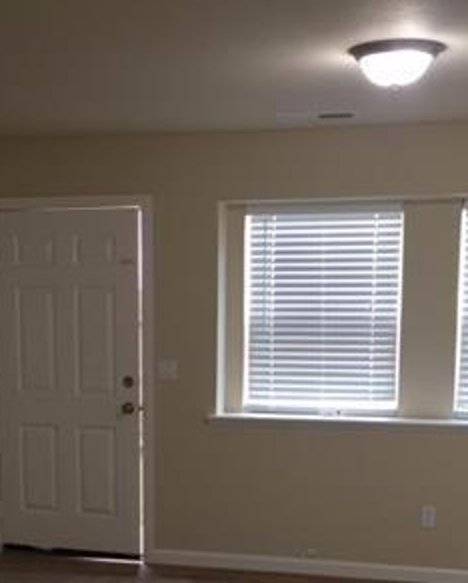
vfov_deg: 29.7
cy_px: 469
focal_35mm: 62
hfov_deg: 24.6
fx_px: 1072
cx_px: 180
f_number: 2.2
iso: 100
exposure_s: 1/30
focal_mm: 4.15
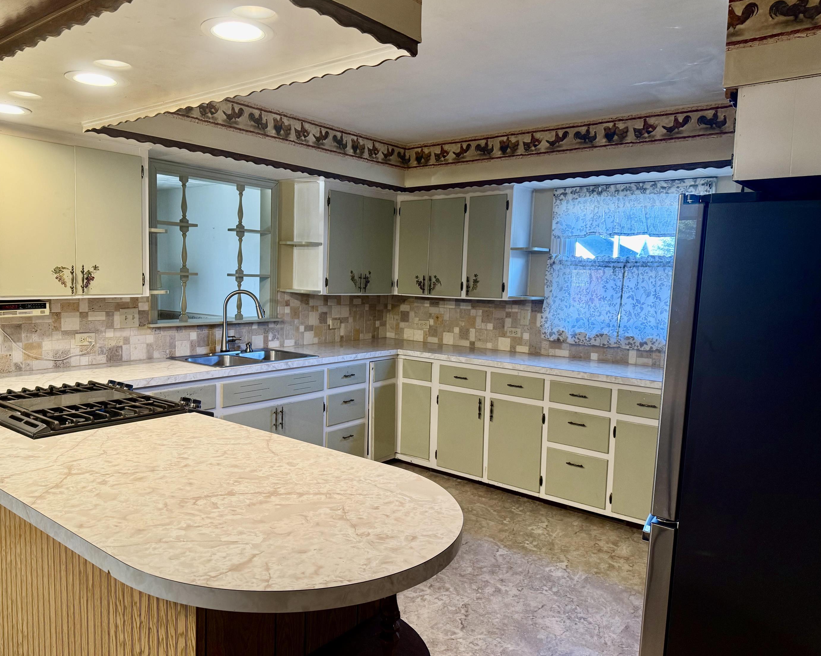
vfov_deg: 54.9
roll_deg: -1.7
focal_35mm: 26
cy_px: 325
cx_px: 366
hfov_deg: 65.8
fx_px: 632
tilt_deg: -4.9
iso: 160
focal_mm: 6.76
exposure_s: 1/60
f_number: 1.78
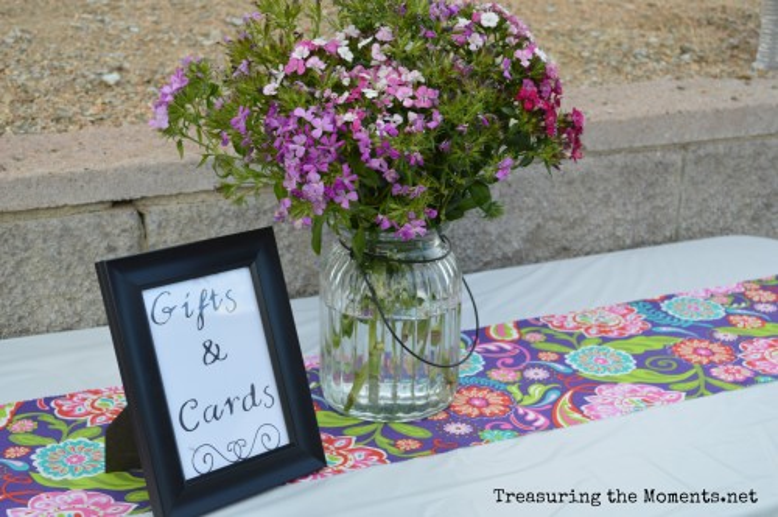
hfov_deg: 35.1
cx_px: 389
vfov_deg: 23.7
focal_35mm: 57
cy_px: 258
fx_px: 1230
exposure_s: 1/125
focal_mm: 38
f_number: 5.6
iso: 250
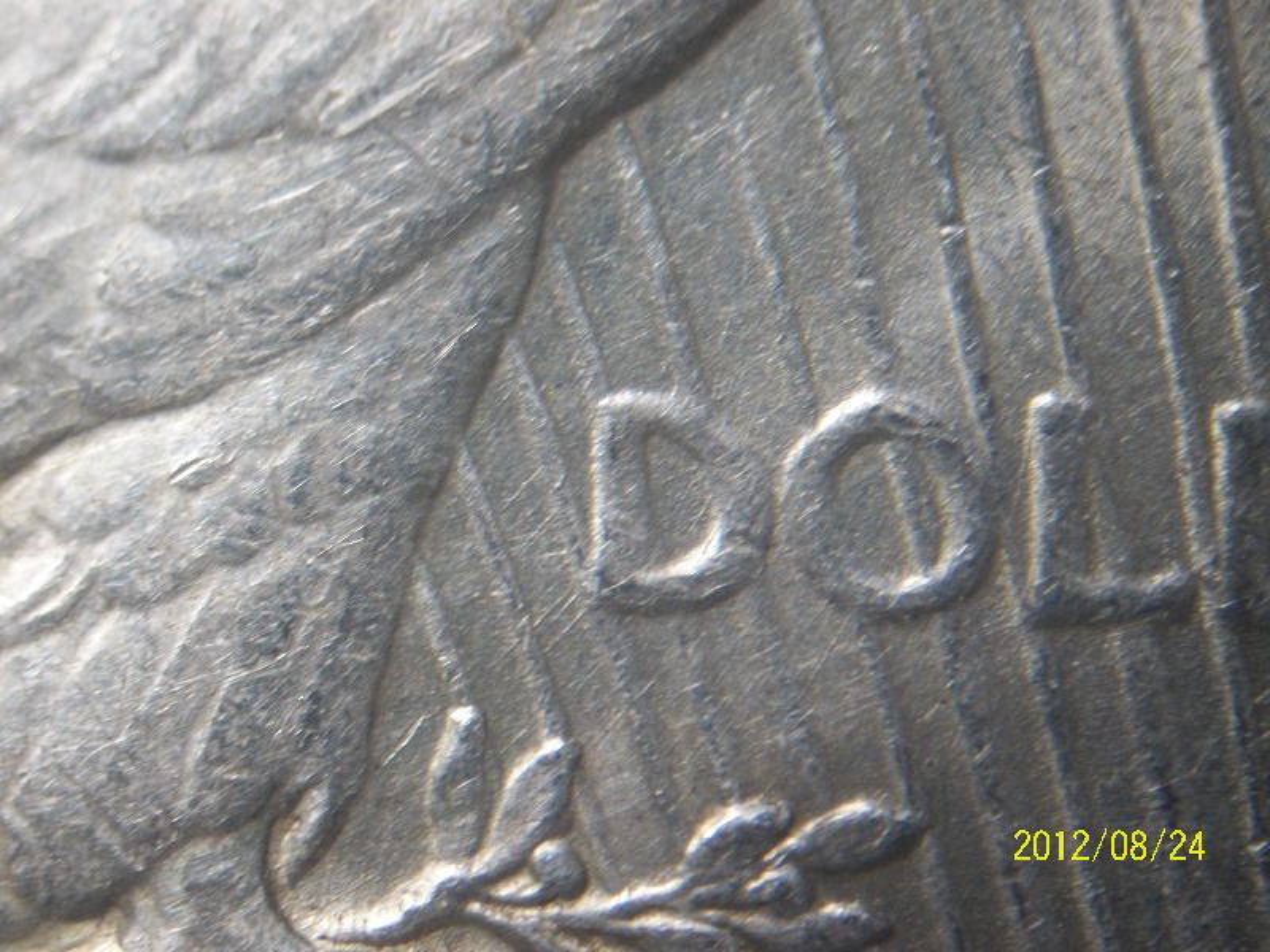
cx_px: 635
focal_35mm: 68
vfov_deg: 21.6
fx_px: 2495
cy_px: 476
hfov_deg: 28.6
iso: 160
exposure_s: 1/30
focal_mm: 12.1
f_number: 4.5
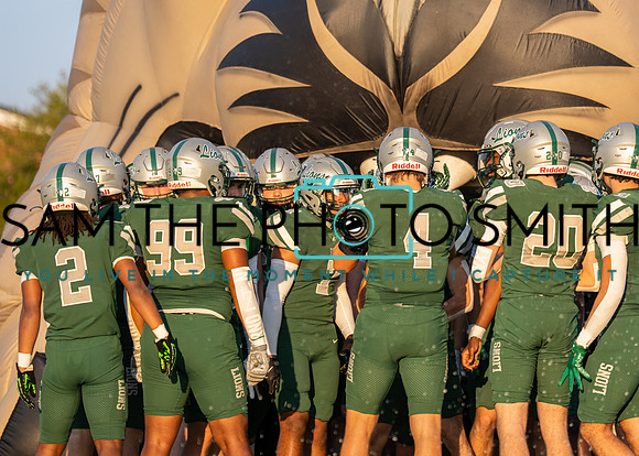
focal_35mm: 240
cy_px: 226
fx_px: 4357
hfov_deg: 8.4
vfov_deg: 6.0
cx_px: 422
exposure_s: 1/1600
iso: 160
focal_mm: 149
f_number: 2.8
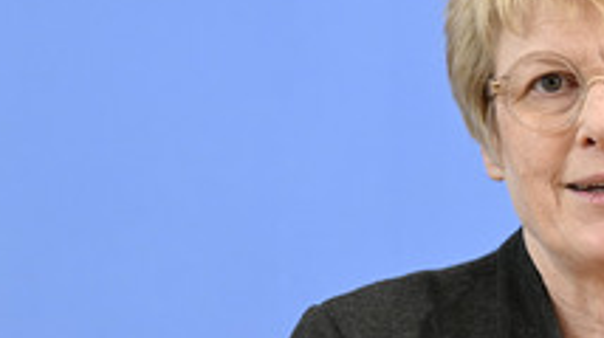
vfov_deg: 5.8
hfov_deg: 10.2
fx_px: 3361
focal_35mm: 210
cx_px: 591
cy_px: 223
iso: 2500
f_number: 6.3
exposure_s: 1/500
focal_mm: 95
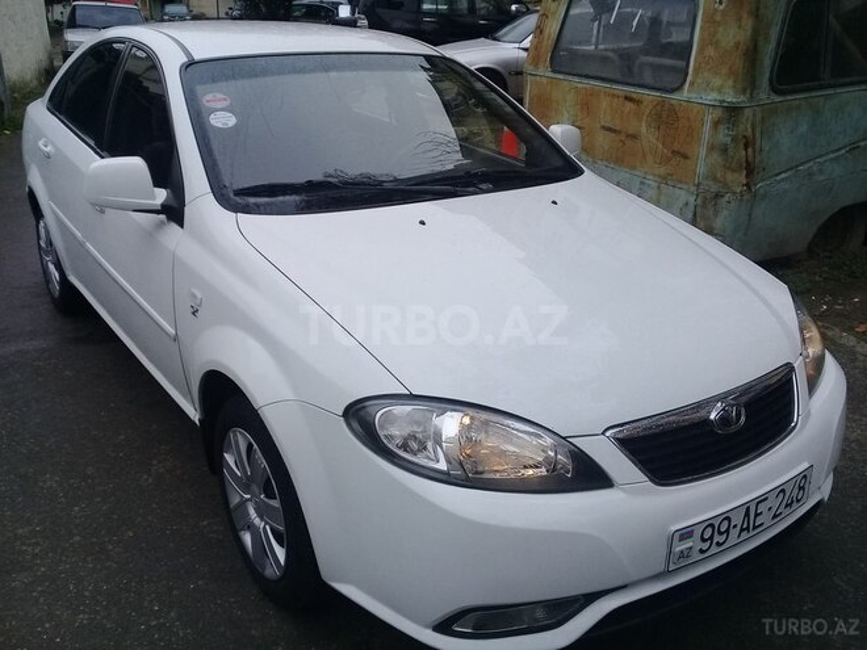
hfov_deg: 58.4
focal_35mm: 31
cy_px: 325
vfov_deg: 45.4
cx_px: 434
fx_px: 776
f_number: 2.2
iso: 50
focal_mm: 3.3
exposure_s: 1/300
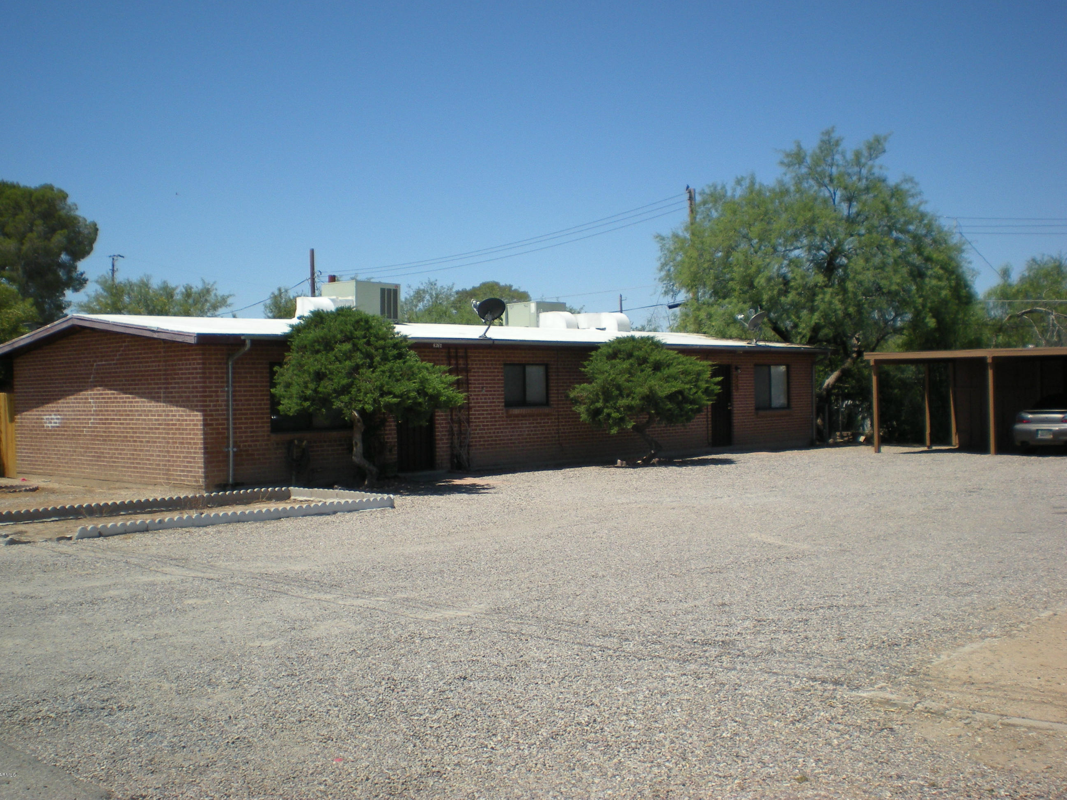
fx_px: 1202
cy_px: 390
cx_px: 525
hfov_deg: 47.9
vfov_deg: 36.8
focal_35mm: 39
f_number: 4.6
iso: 89
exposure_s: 1/781
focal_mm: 6.3
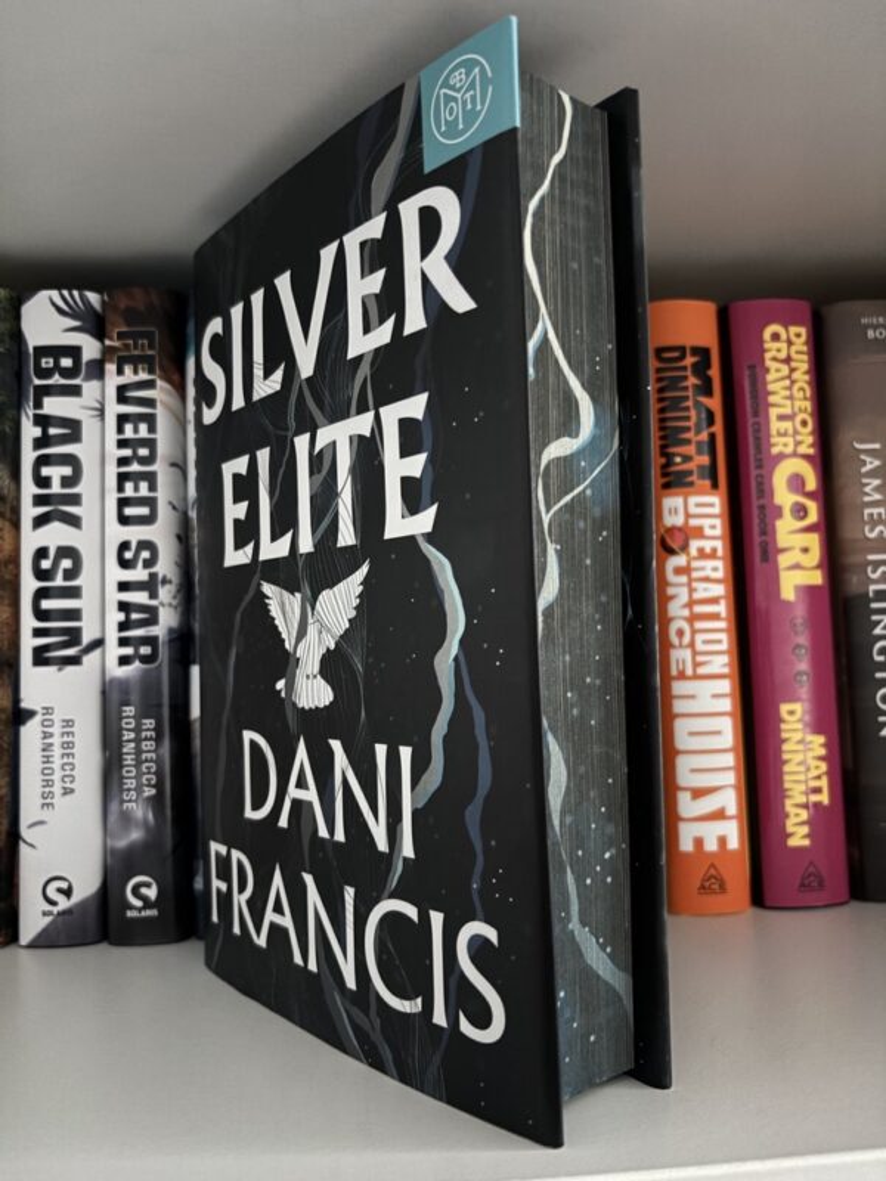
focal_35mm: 26
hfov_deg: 53.1
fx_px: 887
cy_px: 590
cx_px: 443
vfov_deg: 67.3
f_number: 1.6
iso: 640
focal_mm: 5.96
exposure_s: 1/12
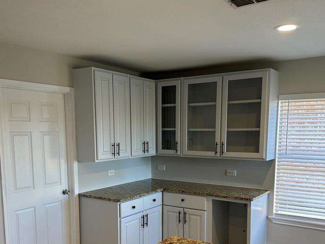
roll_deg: +0.1
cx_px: 158
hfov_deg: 51.4
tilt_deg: -7.5
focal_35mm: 36
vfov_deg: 38.9
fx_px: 338
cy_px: 174
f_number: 1.78
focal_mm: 6.86
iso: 100
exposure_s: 1/120
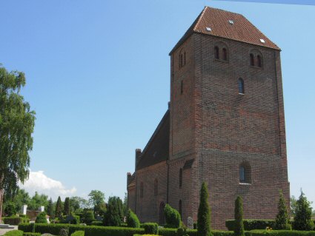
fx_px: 328
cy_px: 118
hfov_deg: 51.3
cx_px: 158
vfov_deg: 39.7
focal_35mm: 36
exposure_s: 1/264
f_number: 6.1
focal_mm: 7.5
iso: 50
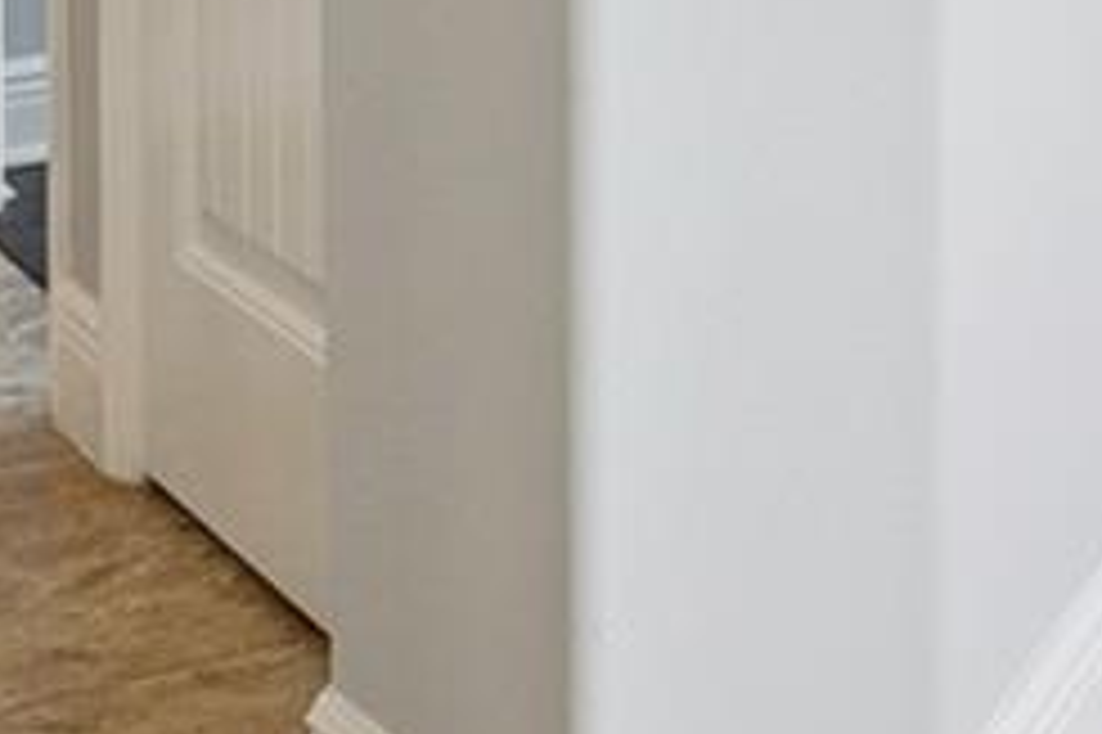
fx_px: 3395
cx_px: 1966
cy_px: -770
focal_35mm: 111
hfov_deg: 15.8
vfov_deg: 11.1
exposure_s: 1/25
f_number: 10
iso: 800
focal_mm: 17
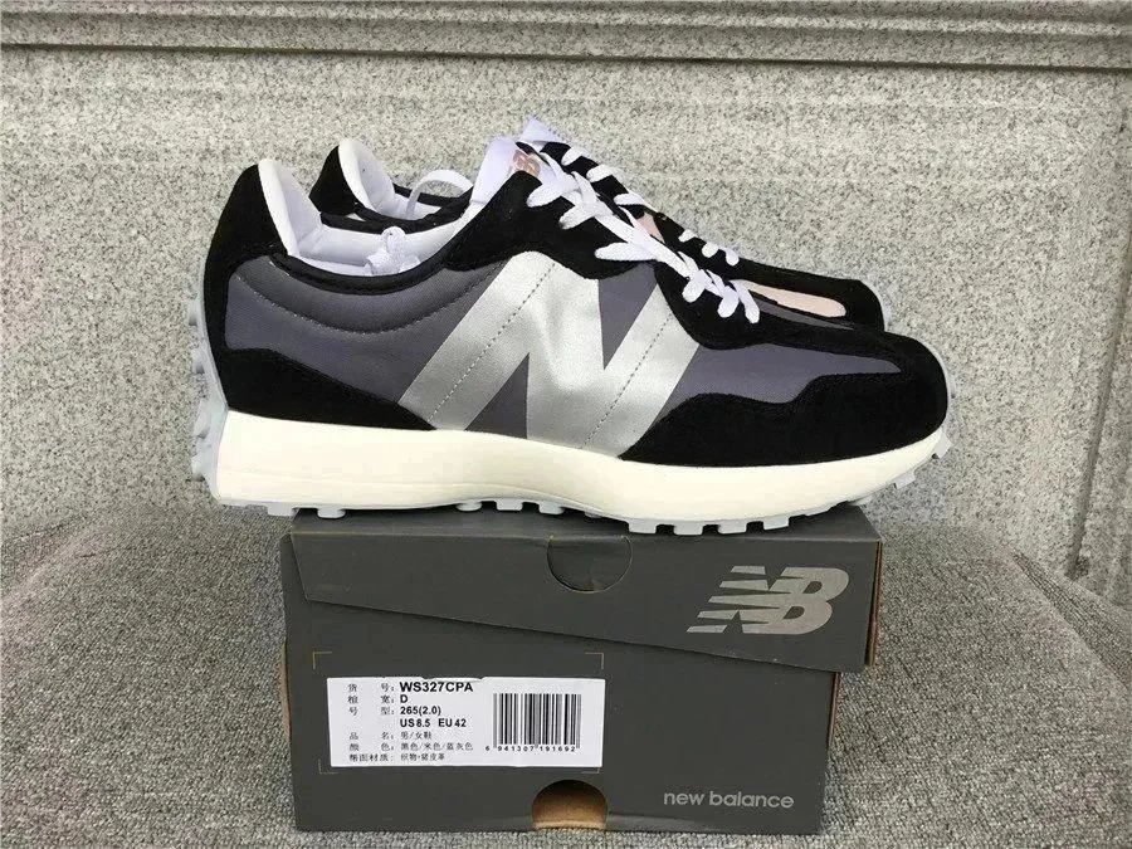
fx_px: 1014
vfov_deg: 45.4
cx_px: 566
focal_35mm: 31
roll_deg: -0.6
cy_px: 424
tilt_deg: -18.3
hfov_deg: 58.4
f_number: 2.4
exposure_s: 1/60
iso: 32
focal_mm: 3.3
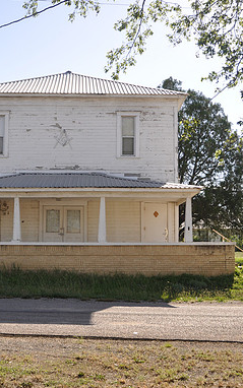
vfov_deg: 39.6
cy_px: 195
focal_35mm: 51
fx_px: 540
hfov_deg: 25.3
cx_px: 90
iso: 200
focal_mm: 22
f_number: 6.3
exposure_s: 1/200
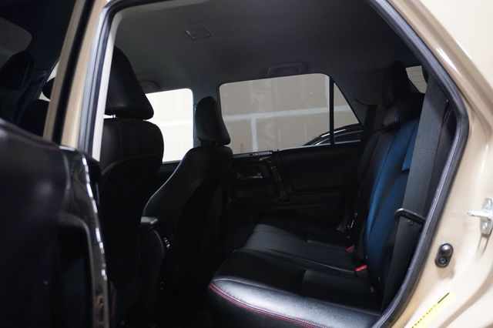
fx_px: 431
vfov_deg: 41.7
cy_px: 164
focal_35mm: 32
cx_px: 246
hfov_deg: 59.5
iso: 6400
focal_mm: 21
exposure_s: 1/60
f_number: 4
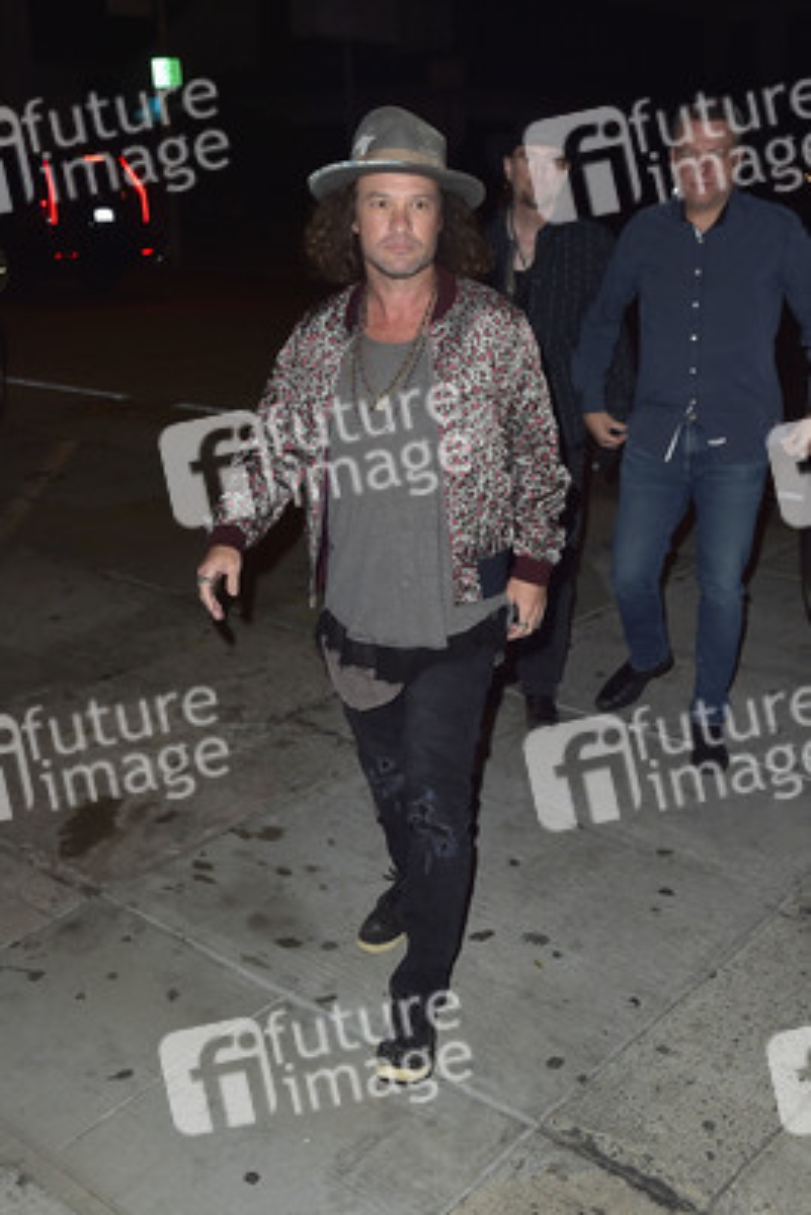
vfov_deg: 58.7
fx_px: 1080
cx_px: 406
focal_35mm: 32
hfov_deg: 41.1
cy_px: 608
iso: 400
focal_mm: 32
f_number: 6.3
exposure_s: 1/250
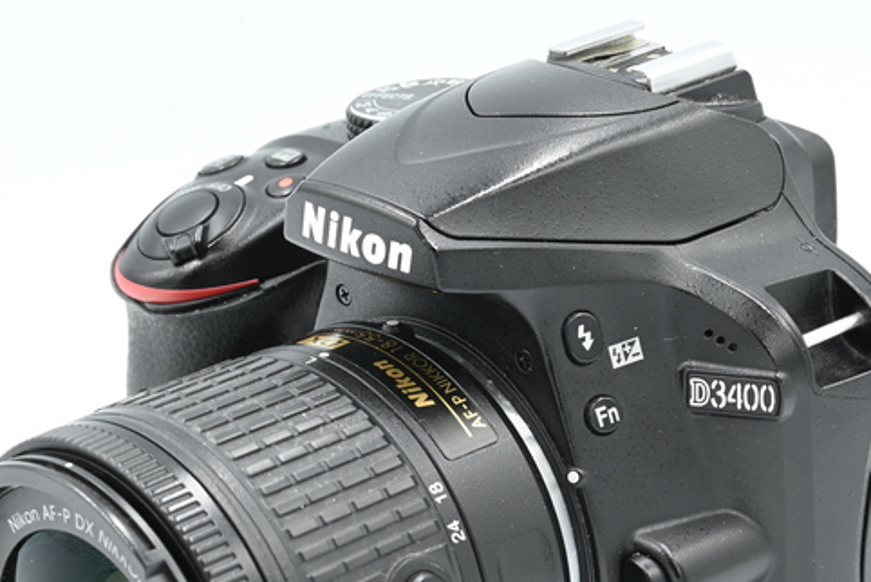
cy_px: 444
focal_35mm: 141
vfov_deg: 9.7
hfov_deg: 14.5
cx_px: 417
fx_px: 3413
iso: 100
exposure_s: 1/6
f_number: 14
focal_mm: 68
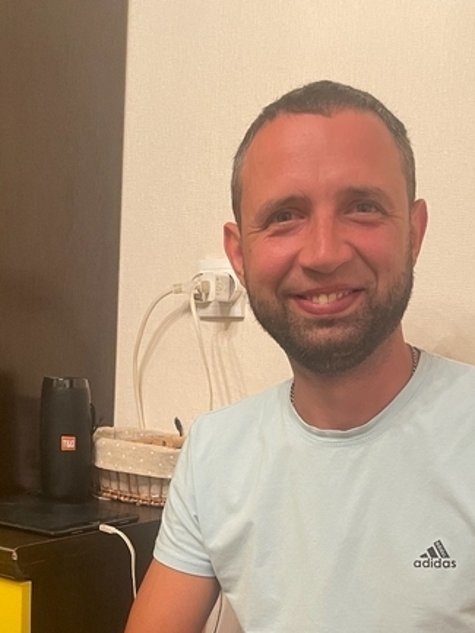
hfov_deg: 30.3
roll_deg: -3.3
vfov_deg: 37.5
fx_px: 878
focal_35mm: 48
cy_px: 547
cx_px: 216
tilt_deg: -10.7
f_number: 1.6
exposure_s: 1/50
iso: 200
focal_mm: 4.2
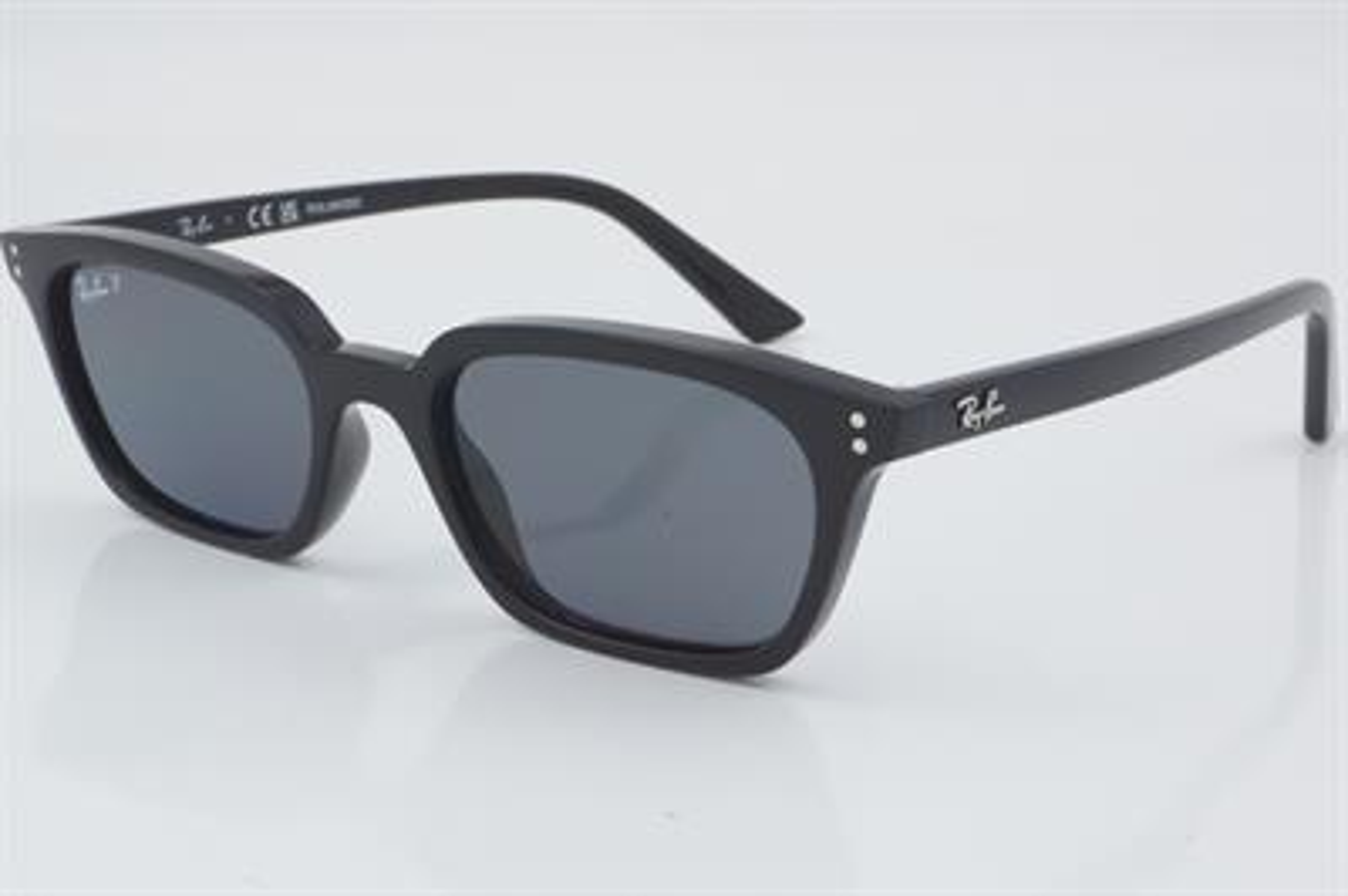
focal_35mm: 82
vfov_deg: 16.5
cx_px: 674
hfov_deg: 24.6
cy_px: 448
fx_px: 3087
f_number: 32
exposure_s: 1/3
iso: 100
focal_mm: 55
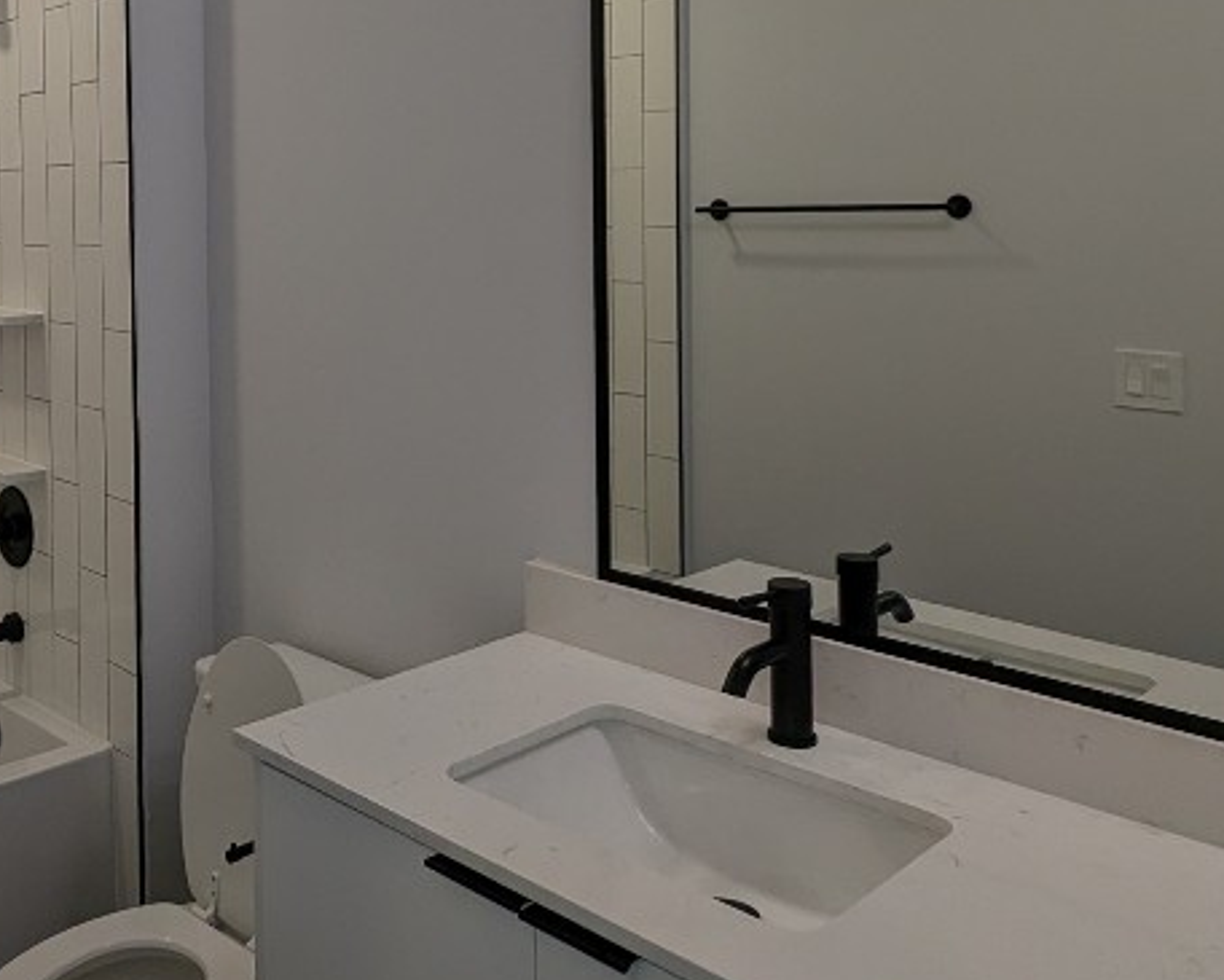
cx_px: 298
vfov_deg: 40.6
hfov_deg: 49.4
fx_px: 1268
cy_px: 201
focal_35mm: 35
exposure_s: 1/120
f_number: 2.2
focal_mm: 2.35
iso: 89
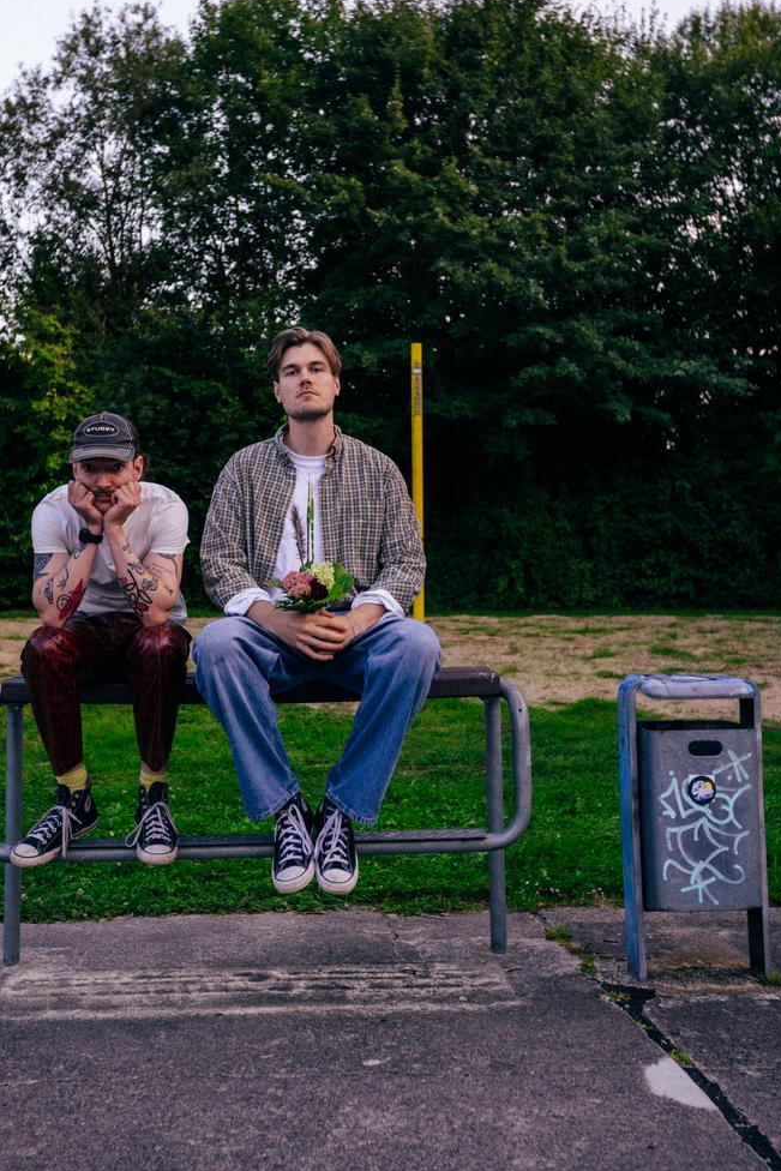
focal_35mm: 43
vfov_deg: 45.2
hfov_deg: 31.2
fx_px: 1399
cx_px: 344
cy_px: 472
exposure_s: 1/200
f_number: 3.2
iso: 800
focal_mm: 35
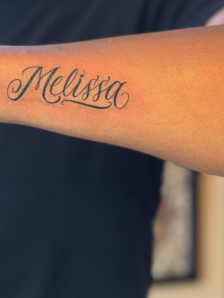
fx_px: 569
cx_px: 78
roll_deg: +0.2
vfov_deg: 29.3
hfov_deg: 22.2
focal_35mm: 66
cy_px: 112
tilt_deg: -7.3
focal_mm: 6.76
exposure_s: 1/60
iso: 125
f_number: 1.78
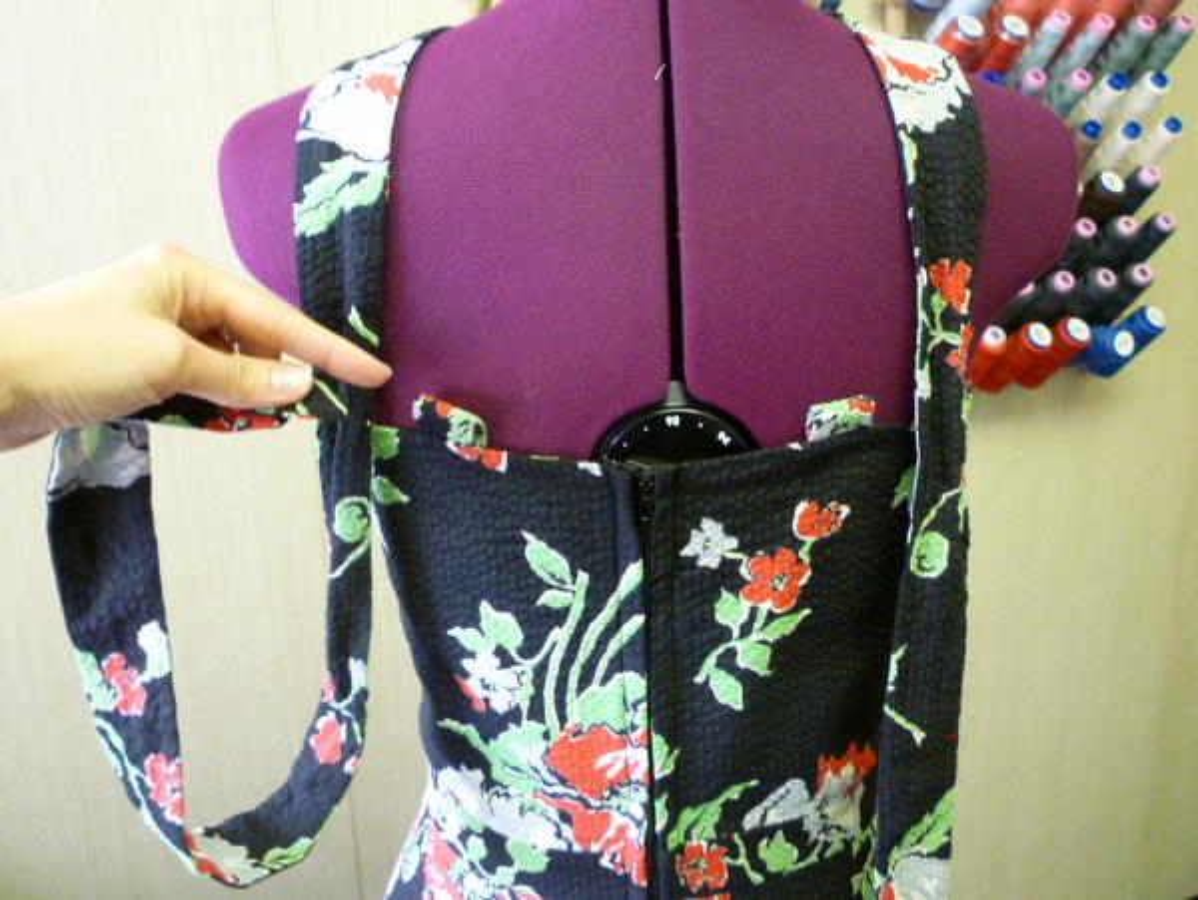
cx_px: 599
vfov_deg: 48.3
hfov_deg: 61.6
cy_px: 450
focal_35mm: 29
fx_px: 1004
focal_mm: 5.2
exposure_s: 1/20
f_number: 3.3
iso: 400
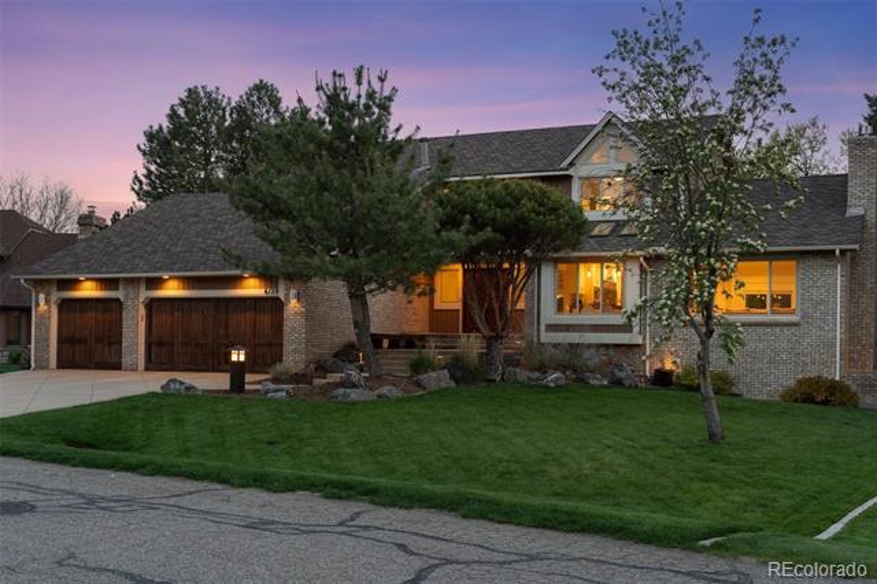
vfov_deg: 31.9
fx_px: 1023
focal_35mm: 42
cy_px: 292
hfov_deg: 46.4
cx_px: 438
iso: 400
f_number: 8
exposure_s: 1/4
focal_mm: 42
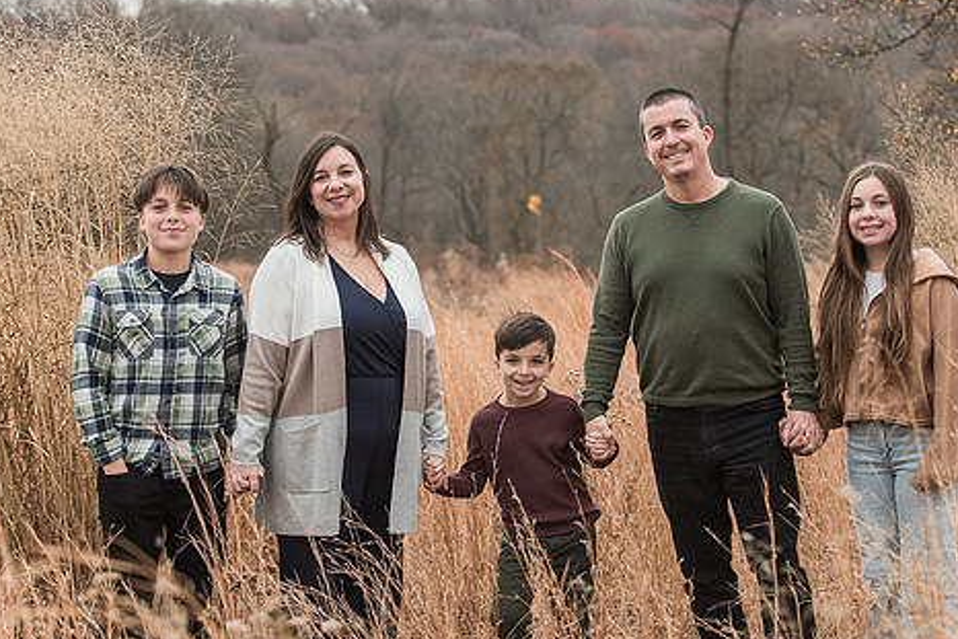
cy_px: 332
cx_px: 504
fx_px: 2396
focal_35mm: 90
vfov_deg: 15.2
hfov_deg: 22.6
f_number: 4
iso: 800
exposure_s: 1/320
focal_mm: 70
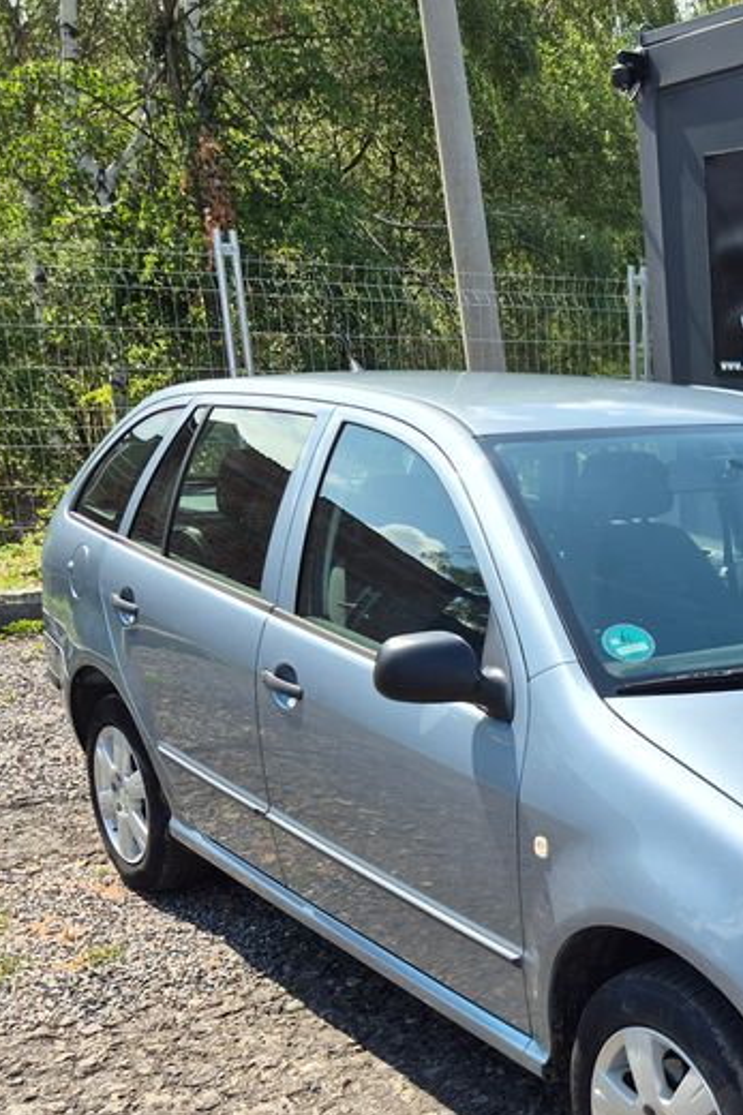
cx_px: 797
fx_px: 1456
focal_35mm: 47
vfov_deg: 41.1
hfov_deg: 26.6
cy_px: 785
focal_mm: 5.4
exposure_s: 1/900
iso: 25
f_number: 1.8
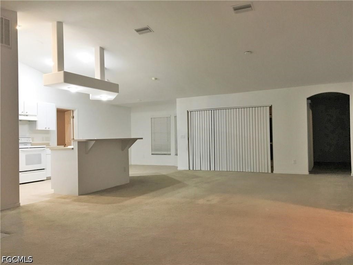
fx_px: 296
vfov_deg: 48.2
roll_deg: +0.6
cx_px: 176
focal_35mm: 29
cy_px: 132
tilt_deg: +0.9
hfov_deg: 61.7
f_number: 2.2
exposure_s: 1/30
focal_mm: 4.15
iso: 160
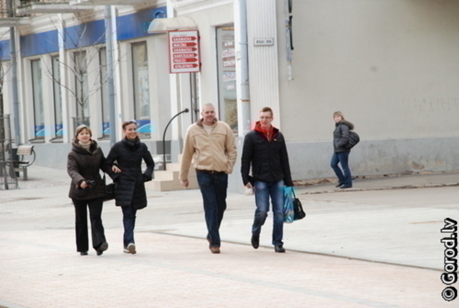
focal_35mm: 202
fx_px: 2586
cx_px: 230
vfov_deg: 6.8
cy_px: 154
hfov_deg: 10.1
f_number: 9.5
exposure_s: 1/180
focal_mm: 135
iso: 1000
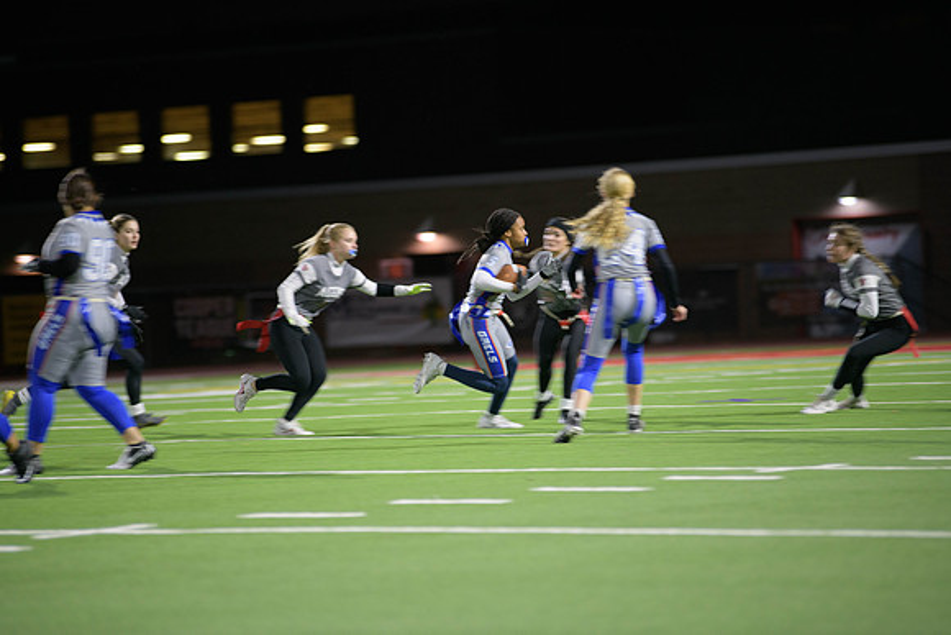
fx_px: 5284
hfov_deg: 10.3
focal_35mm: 200
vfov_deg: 6.9
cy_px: 318
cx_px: 476
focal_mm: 200
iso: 1600
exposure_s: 1/200
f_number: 2.8
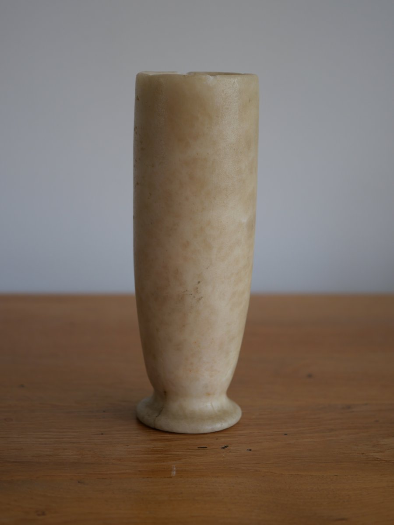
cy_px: 262
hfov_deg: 24.4
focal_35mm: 60
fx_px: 911
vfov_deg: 32.2
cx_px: 197
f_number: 2.8
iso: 200
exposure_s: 1/125
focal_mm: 30
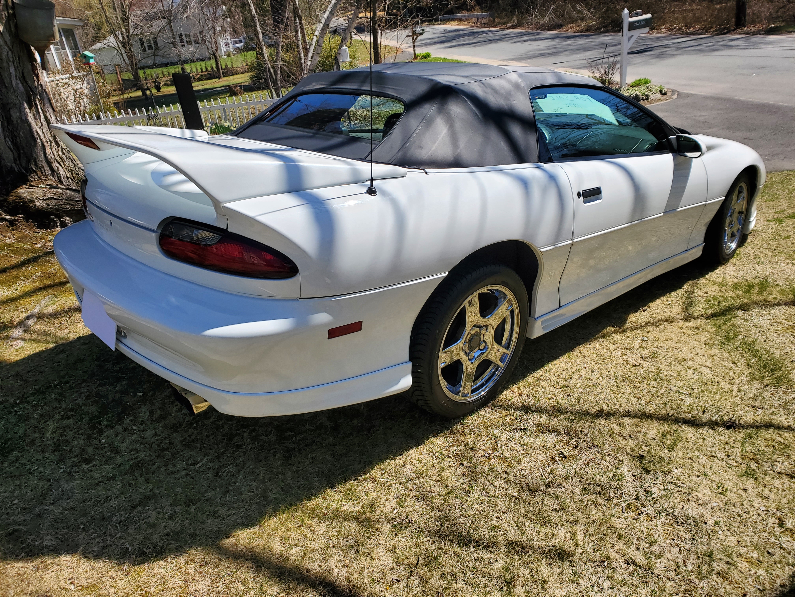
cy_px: 298
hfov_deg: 67.3
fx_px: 597
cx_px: 398
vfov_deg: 53.1
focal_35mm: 26
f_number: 2.4
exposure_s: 1/1580
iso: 50
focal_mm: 4.3
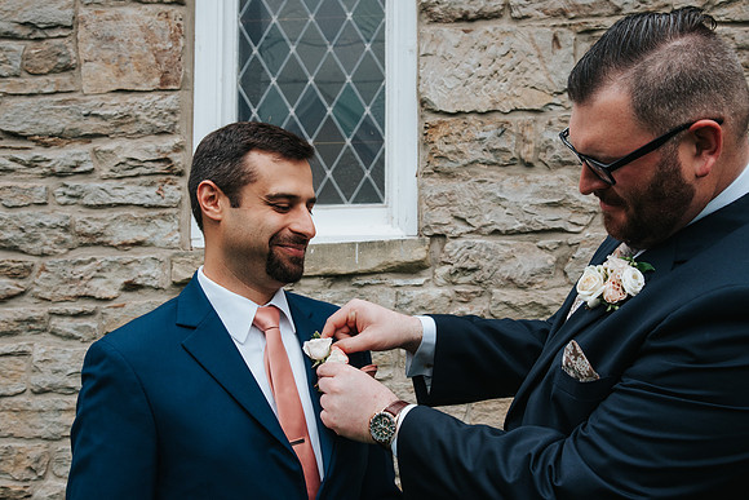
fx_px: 1005
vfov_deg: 27.9
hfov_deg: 40.9
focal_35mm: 48
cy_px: 250
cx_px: 374
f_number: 8
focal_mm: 46
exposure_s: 1/250
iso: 400
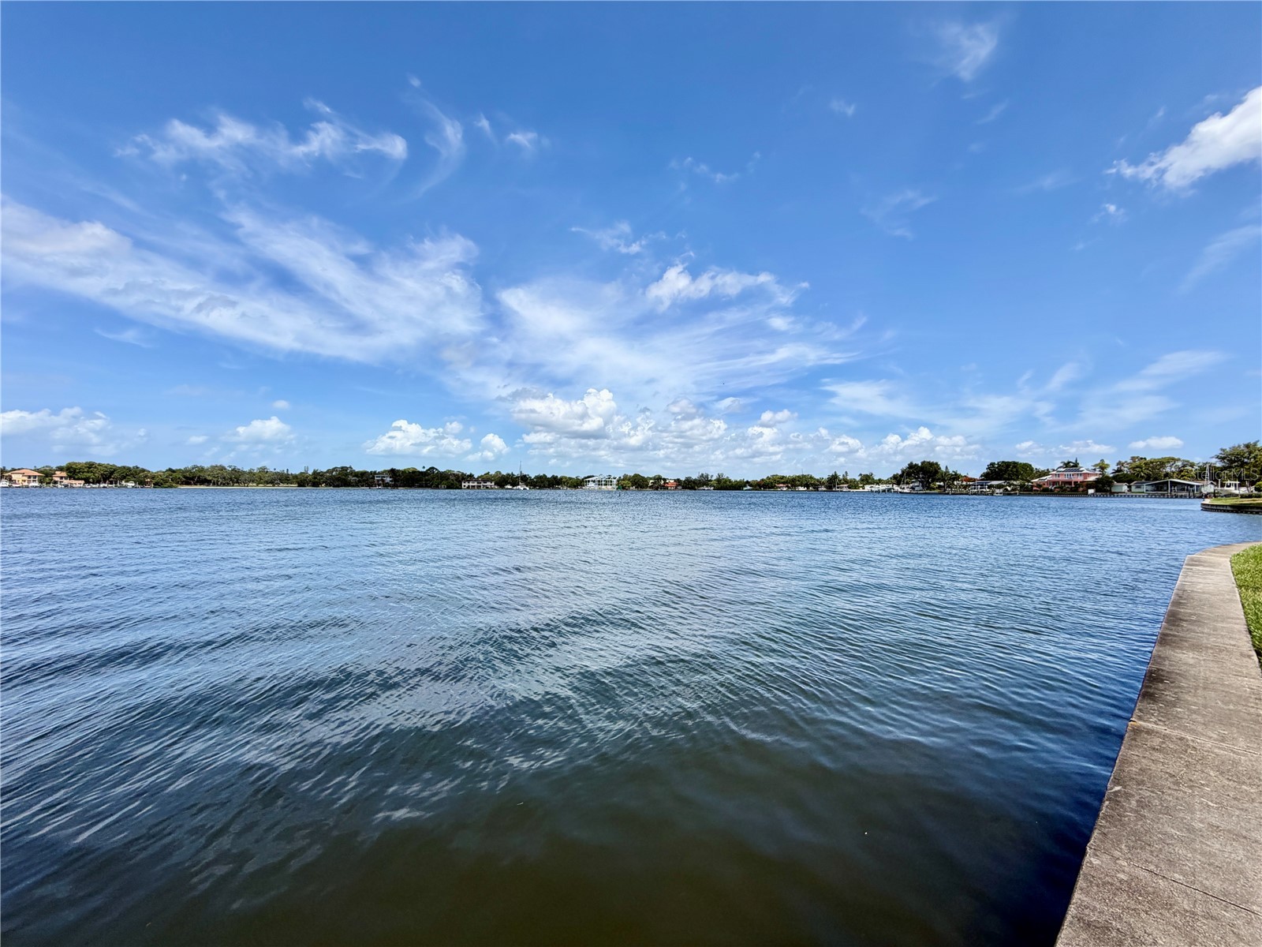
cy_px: 474
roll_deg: -0.6
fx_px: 510
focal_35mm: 14
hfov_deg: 102.1
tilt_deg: +2.2
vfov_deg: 85.7
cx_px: 631
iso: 20
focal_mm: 2.22
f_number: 2.2
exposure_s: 1/955
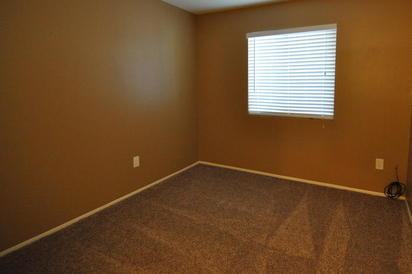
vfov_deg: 59.5
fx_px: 236
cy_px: 104
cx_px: 243
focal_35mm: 21
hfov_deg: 81.5
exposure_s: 1/13
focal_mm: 11
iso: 1600
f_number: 2.8
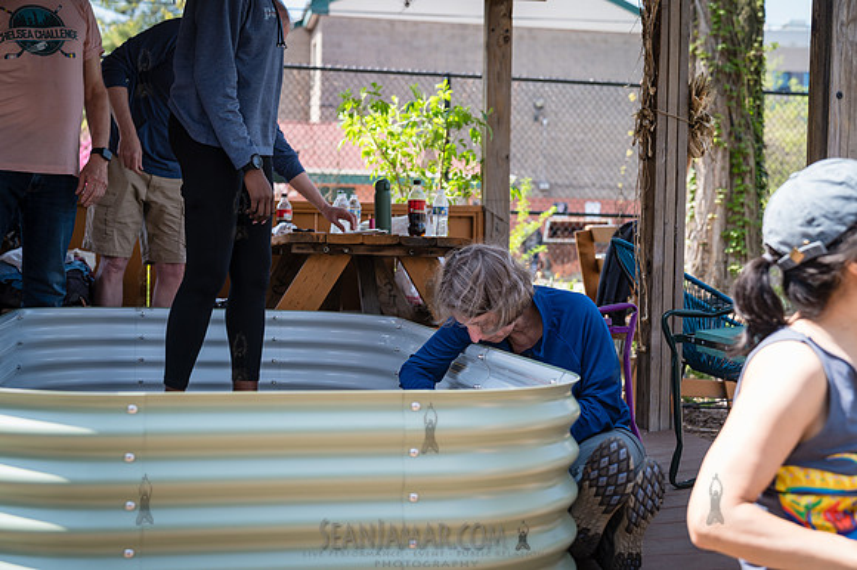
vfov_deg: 27.0
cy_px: 285
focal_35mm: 50
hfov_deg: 39.6
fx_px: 1190
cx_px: 428
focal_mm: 50
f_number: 3.5
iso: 100
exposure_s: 1/200
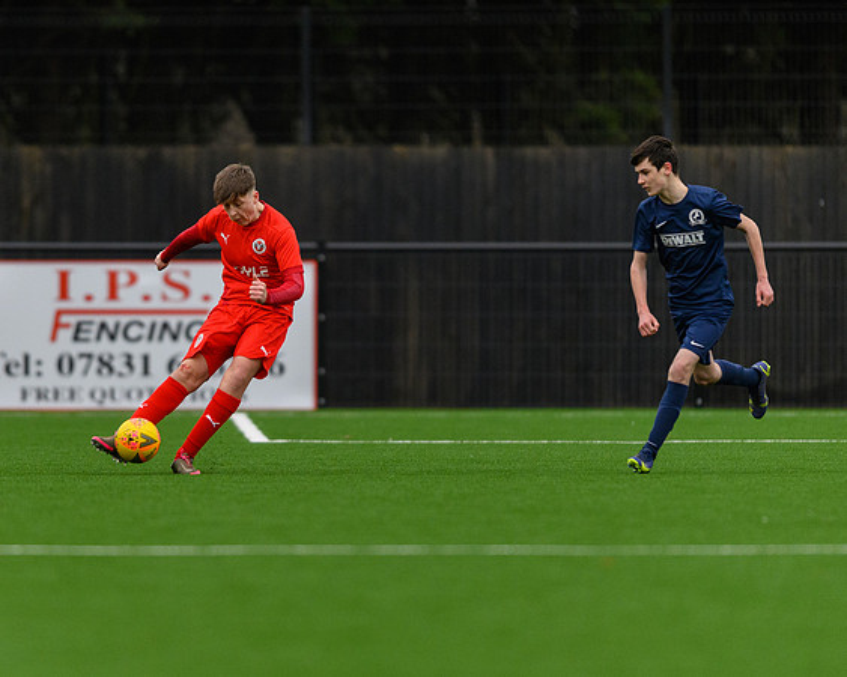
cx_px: 295
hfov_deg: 3.1
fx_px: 15856
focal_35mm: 633
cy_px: 440
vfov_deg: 2.4
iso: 2500
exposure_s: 1/2000
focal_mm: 400
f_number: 2.8
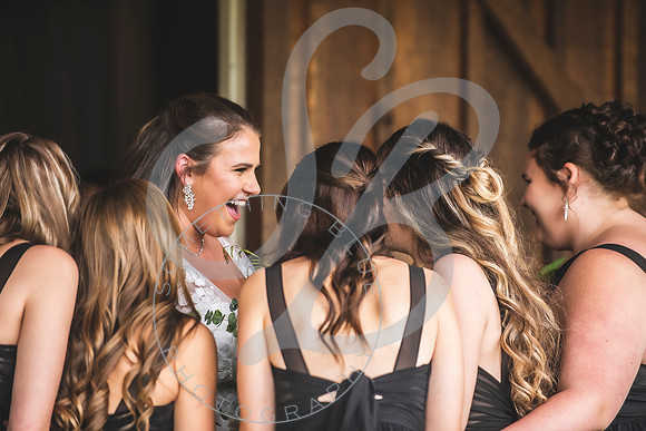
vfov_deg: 6.5
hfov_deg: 9.7
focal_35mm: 212
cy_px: 215
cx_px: 334
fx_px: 3802
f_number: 2.8
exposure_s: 1/320
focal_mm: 200
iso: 250
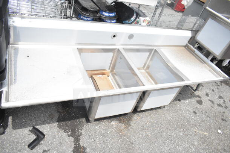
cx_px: 115
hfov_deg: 67.4
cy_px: 76
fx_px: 173
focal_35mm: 27
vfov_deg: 48.0
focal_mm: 18
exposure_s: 1/4000
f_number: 5
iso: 1600
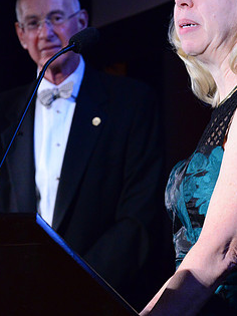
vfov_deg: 10.1
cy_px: 151
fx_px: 1781
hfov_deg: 7.6
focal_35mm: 195
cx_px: 163
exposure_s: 1/60
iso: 6400
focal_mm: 110
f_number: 8
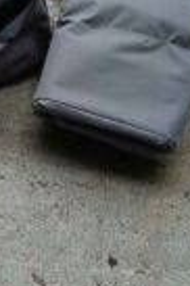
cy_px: 61
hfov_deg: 16.2
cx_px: -69
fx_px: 627
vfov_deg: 25.3
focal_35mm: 79
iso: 20
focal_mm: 3.98
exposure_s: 1/139
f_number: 1.8
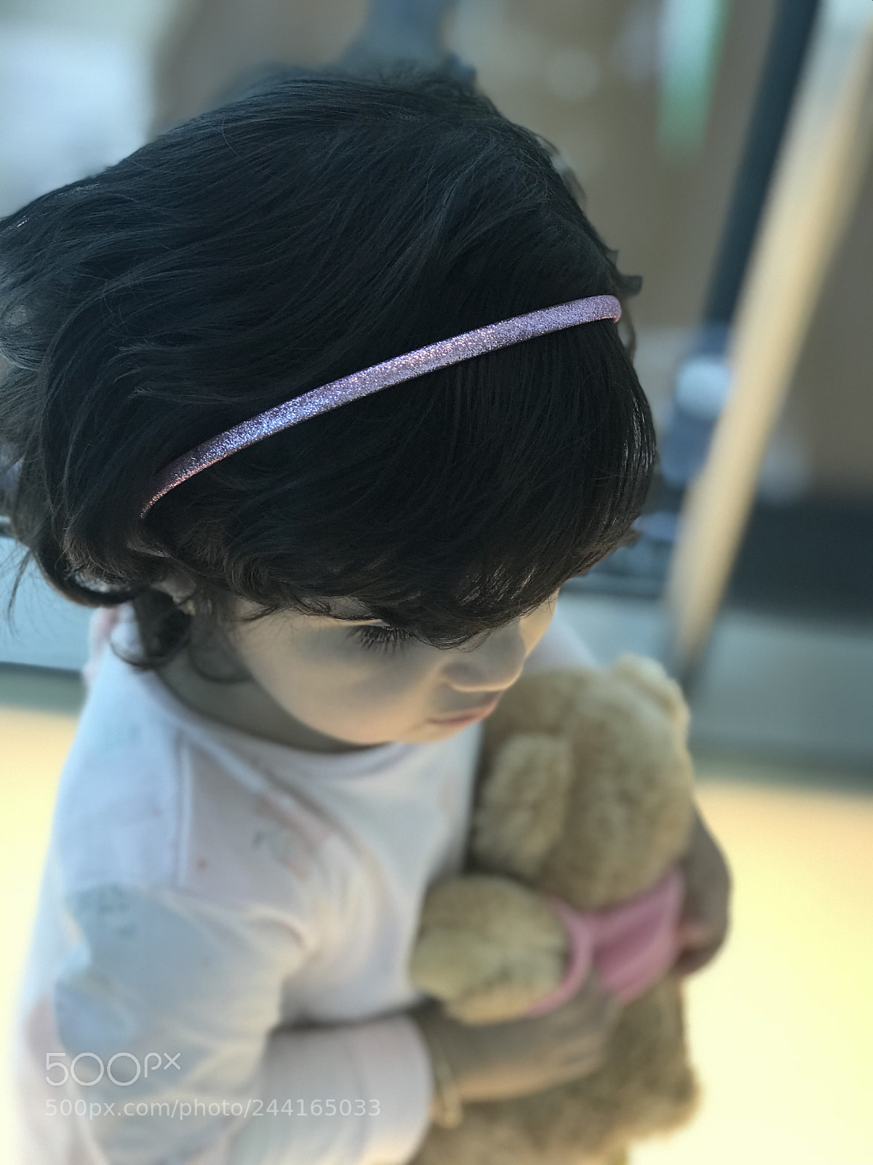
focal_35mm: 57
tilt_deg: -47.1
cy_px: 582
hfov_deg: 25.7
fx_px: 1917
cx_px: 436
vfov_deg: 33.8
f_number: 2.8
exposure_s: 1/100
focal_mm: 6.6
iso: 64
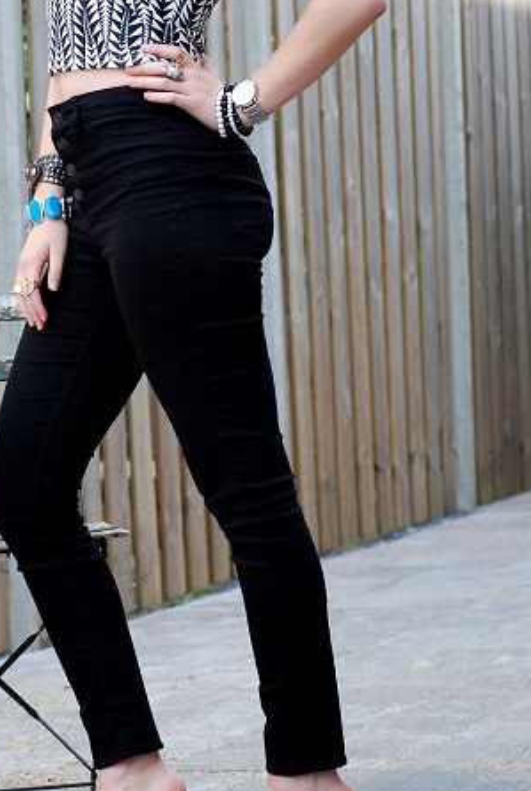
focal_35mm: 167
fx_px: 3680
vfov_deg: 12.2
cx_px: 57
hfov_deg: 8.2
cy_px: 193
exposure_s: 1/1000
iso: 500
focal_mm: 50
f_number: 3.5
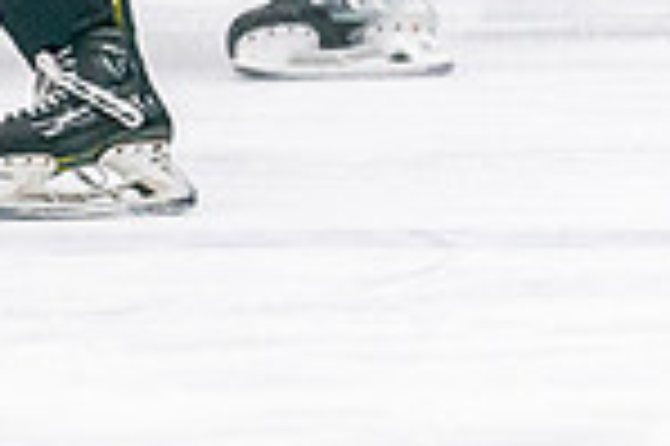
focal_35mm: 1032
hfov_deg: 2.0
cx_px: -128
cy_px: -161
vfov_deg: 1.3
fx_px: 19185
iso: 3200
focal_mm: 200
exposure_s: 1/1250
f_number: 2.8
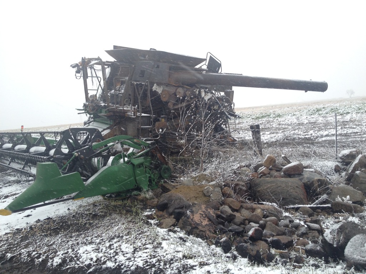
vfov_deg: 40.7
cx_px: 183
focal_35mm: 35
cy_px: 137
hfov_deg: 52.6
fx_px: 370
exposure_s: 1/158
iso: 50
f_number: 2.4
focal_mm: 4.28
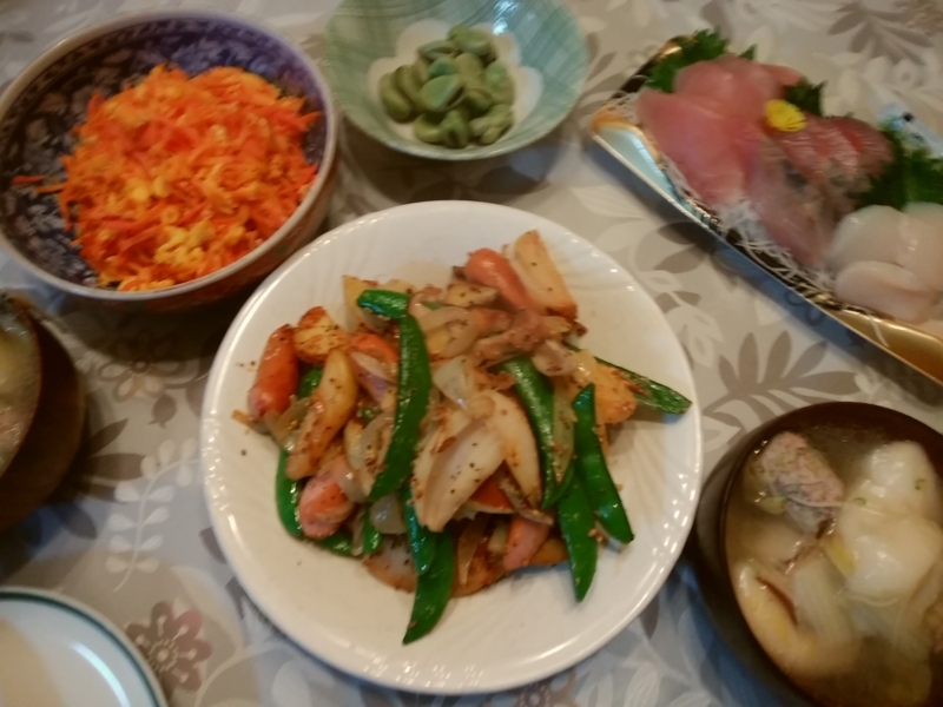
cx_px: 472
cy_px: 354
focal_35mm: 22
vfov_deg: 61.1
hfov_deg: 76.4
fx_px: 599
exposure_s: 1/25
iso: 125
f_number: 2
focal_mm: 3
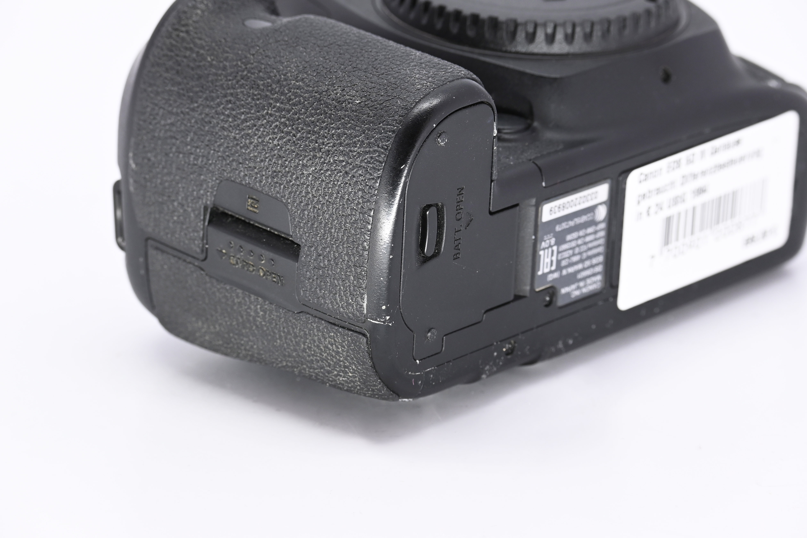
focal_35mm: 150
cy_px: 269
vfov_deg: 9.1
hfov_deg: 13.7
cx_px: 404
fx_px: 3362
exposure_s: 1/125
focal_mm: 100
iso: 500
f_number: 9
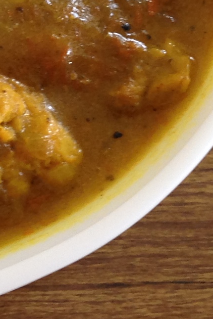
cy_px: -66
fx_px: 1296
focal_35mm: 146
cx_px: -106
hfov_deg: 9.2
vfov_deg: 13.7
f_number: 2.4
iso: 64
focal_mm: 4.28
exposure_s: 1/20
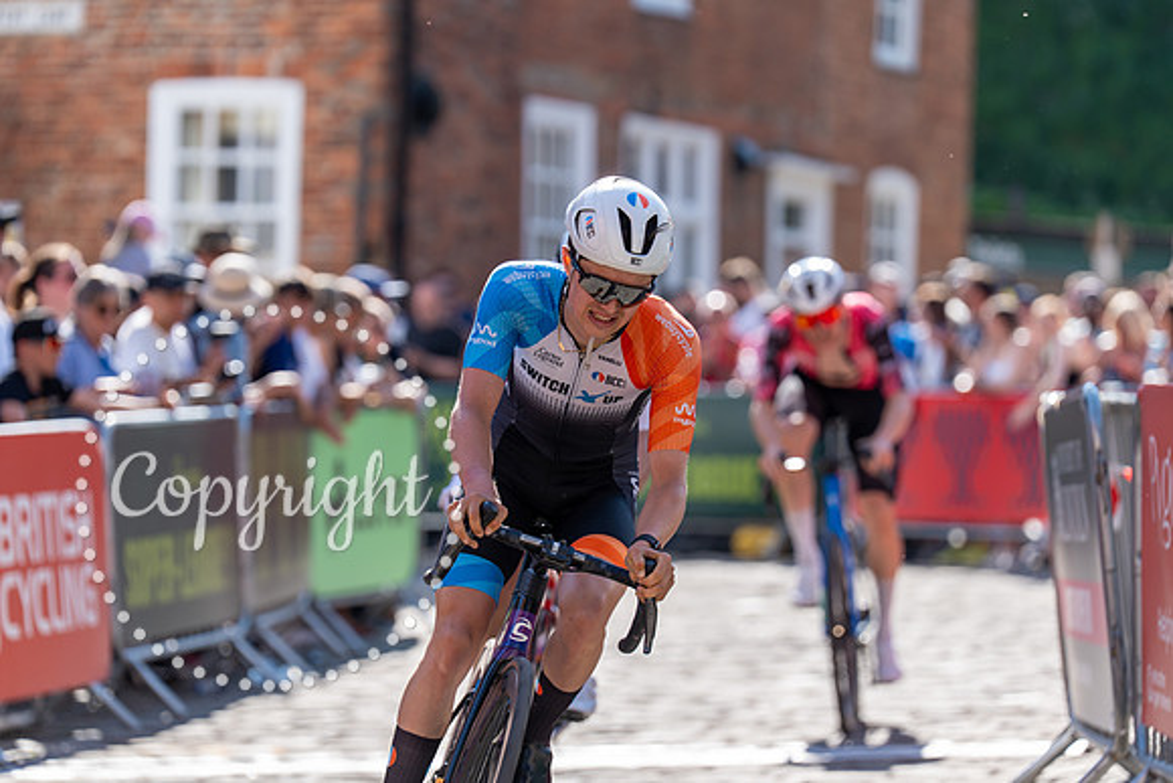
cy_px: 392
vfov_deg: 7.7
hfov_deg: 11.5
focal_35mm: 178
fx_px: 5801
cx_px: 586
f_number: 3.5
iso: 200
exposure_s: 1/1000
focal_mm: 178
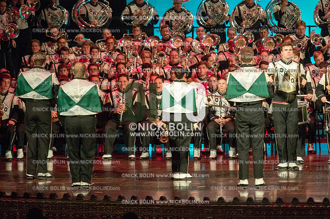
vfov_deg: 6.0
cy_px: 110
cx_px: 165
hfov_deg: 9.0
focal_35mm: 230
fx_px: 2107
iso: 8000
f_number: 5.6
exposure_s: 1/320
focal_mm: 230
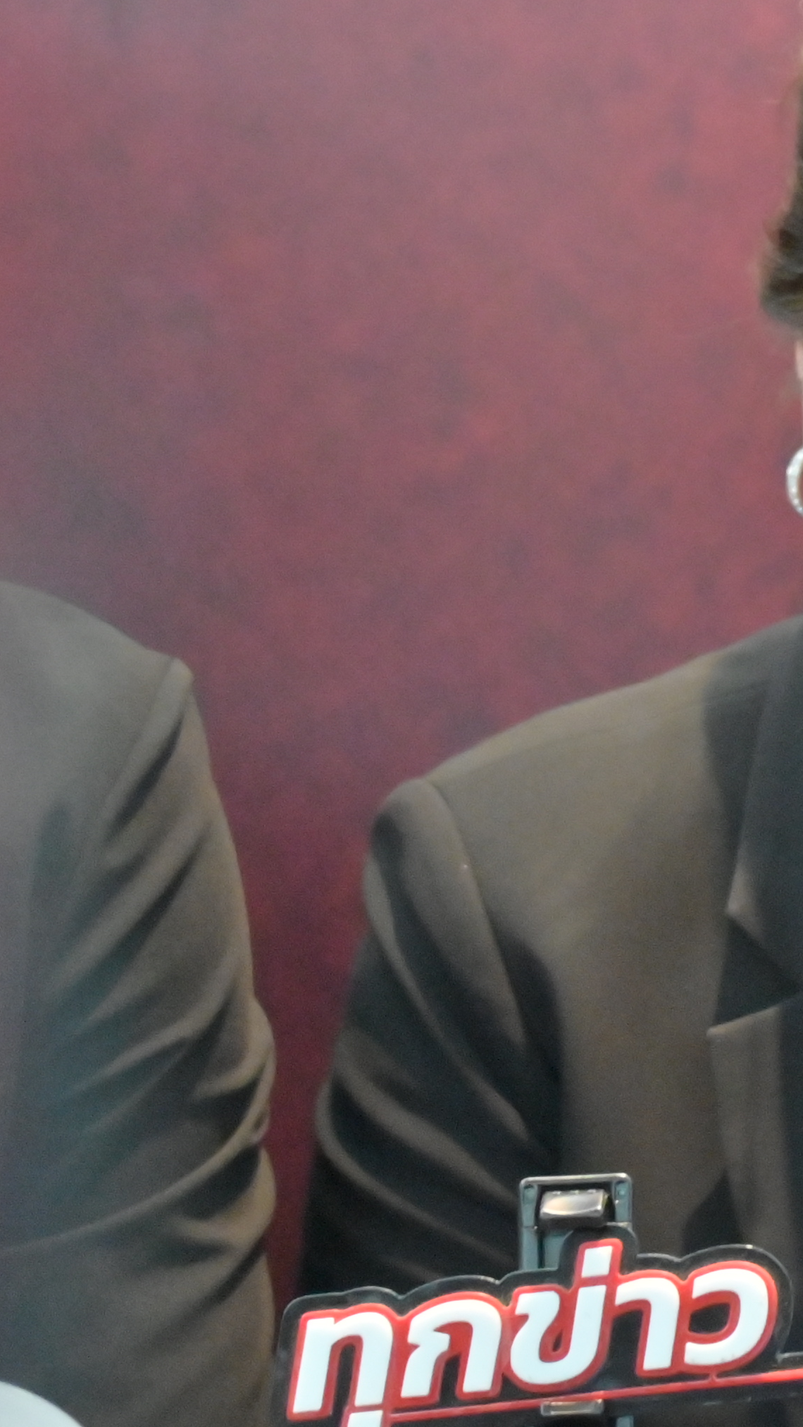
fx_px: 14191
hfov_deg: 3.2
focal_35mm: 375
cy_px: 331
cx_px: 1902
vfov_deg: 5.8
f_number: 5
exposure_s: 1/100
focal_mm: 120
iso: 5600
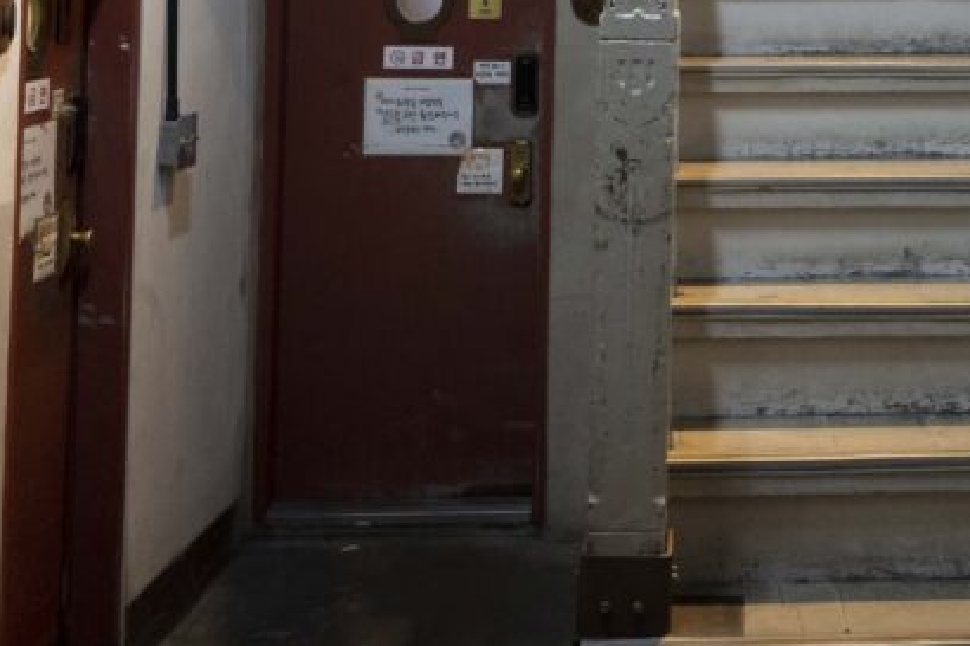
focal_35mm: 70
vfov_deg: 18.3
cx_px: 854
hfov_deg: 27.9
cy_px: -150
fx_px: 1885
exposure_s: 1/160
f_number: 4
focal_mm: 28
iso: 5000
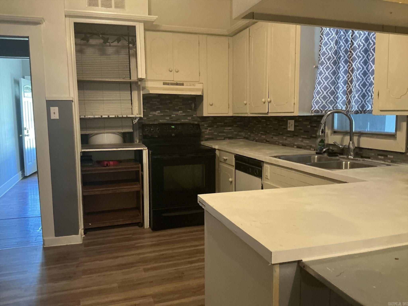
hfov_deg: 63.4
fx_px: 330
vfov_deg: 49.7
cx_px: 204
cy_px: 153
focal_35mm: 28
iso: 320
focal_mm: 3
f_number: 1.8
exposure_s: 1/30
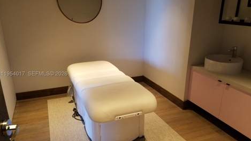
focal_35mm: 29
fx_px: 193
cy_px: 75
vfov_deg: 40.2
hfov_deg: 66.1
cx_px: 124
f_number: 1.7
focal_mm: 4.2
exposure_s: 1/24
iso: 250
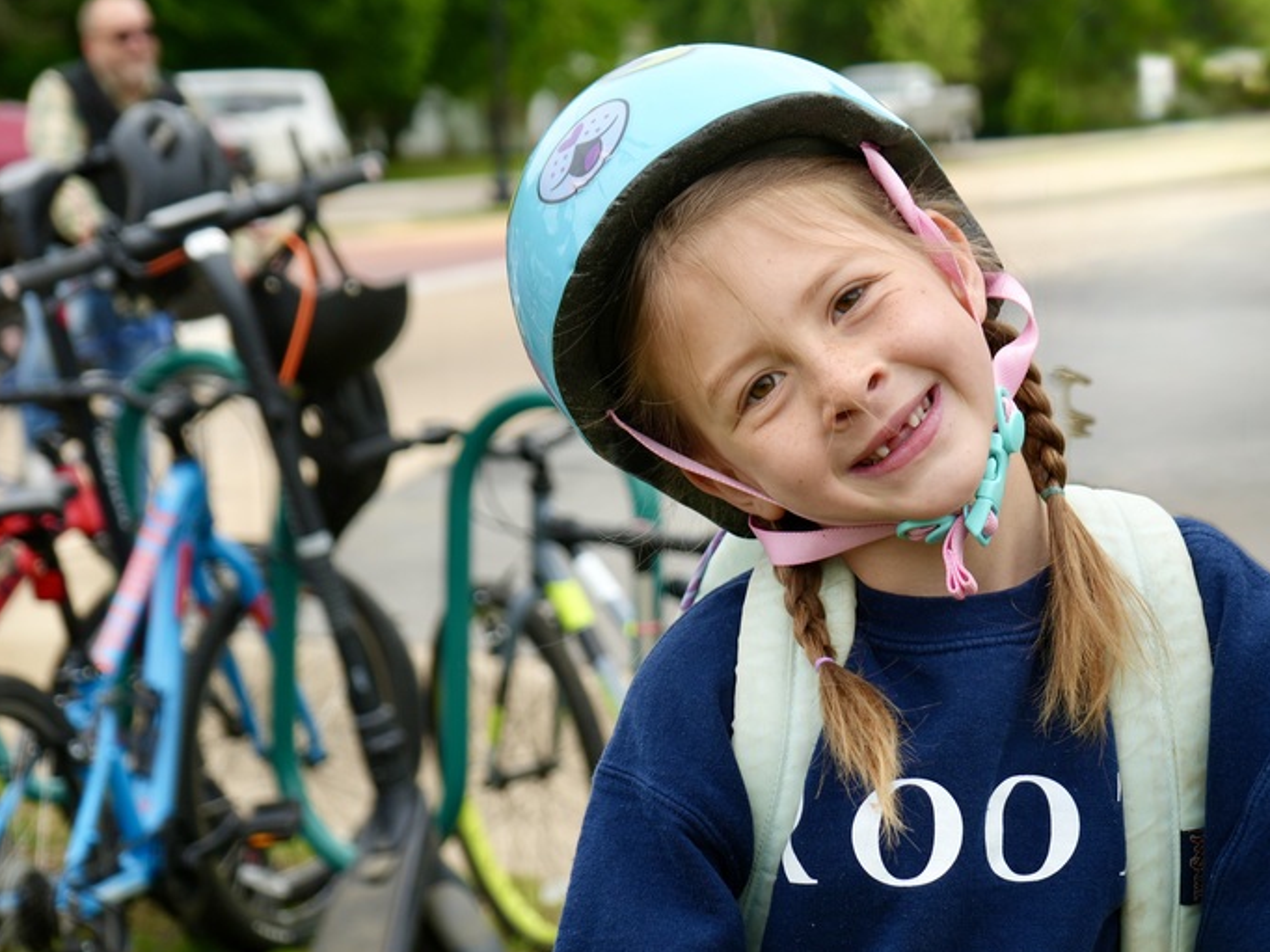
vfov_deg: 18.9
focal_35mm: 78
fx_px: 2861
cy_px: 508
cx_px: 853
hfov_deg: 24.9
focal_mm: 54
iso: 200
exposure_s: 1/160
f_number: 5
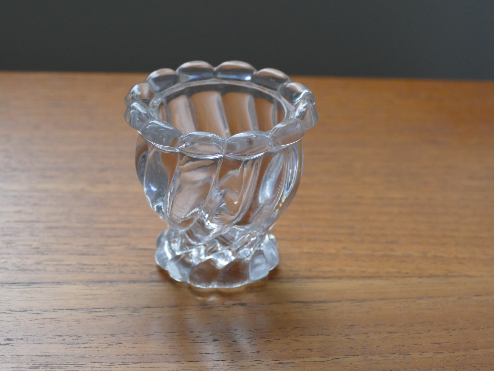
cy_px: 186
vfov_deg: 16.4
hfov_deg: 21.8
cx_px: 242
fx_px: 1284
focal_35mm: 90
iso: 1000
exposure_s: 1/80
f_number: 3.7
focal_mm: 30.31
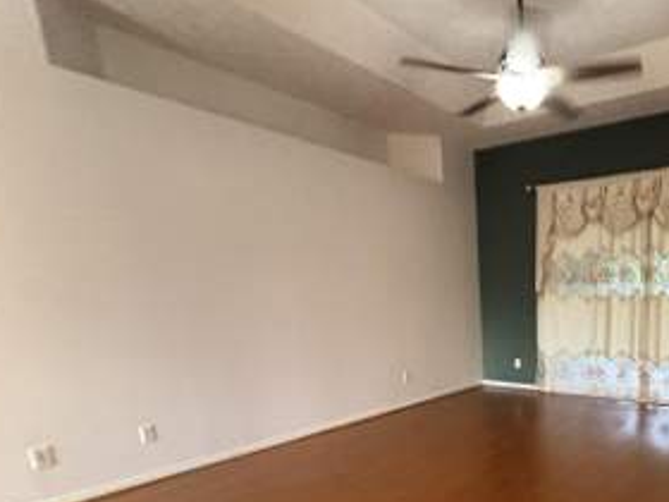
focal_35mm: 24
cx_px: 540
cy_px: 406
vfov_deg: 52.9
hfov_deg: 64.9
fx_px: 464
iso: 640
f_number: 2.2
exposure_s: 1/60
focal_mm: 2.22
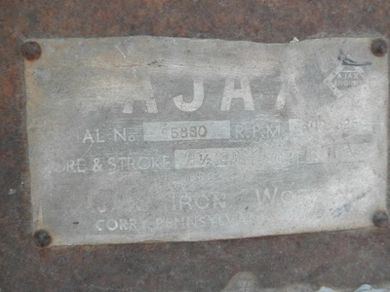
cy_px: 146
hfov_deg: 63.4
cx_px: 195
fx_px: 315
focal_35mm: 28
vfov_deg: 49.7
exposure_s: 1/40
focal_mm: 5
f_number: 3
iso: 64
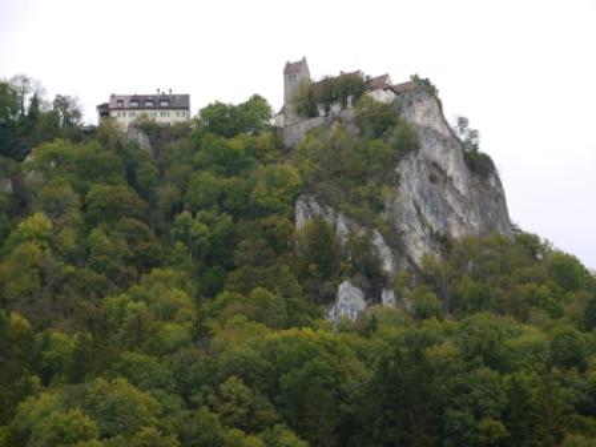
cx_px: 298
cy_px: 224
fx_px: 1550
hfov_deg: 21.8
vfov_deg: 16.4
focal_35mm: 90
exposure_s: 1/100
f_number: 5.6
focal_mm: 45
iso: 100
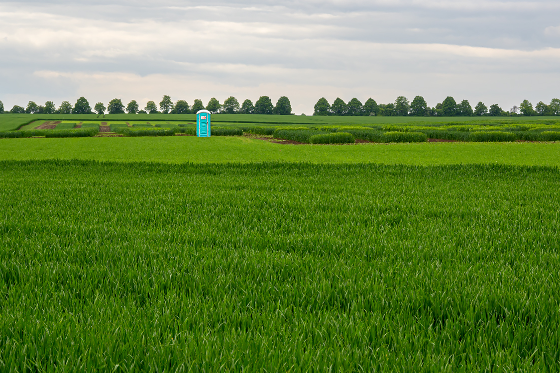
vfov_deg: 17.1
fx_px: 1244
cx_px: 272
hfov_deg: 25.4
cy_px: 195
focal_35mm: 80
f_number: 8
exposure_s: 1/250
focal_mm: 50
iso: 200
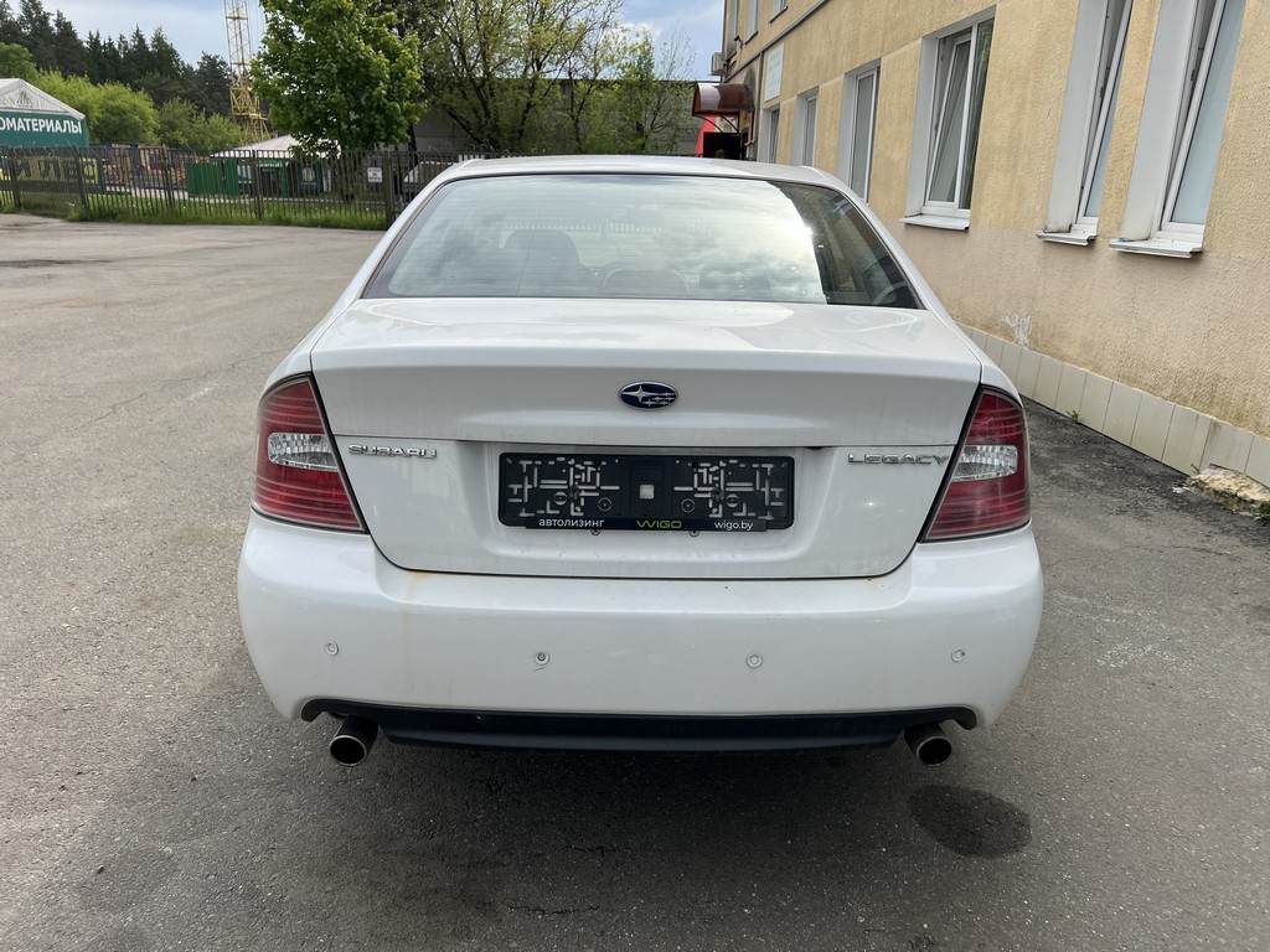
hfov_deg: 67.3
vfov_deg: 53.1
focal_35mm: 26
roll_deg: -1.0
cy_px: 476
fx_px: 954
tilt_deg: -16.2
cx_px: 635
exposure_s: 1/2915
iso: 50
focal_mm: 5.7
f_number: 1.5
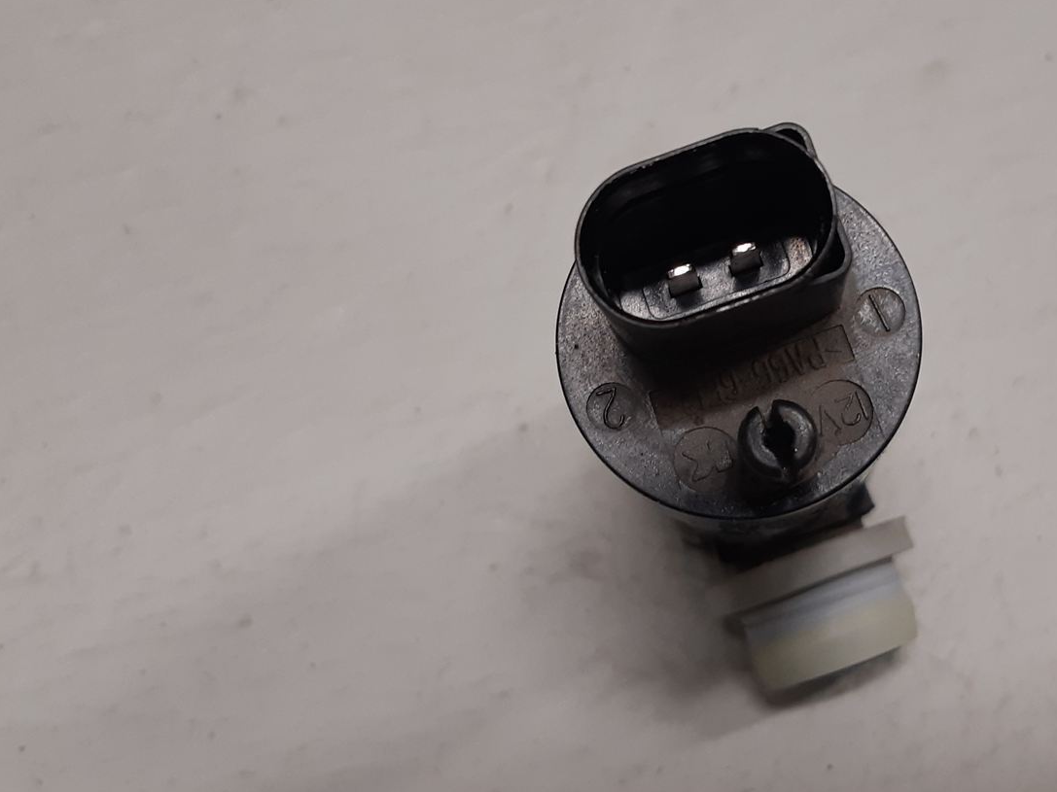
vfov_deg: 29.7
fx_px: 1496
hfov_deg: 38.5
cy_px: 382
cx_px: 705
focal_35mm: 49
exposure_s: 1/50
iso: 100
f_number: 1.7
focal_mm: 3.93
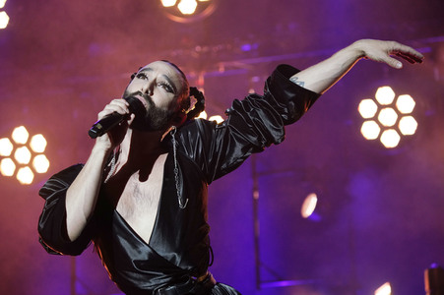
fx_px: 1109
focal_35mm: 90
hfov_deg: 22.6
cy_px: 148
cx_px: 222
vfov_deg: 15.2
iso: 2000
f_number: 4.5
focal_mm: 90
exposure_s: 1/250
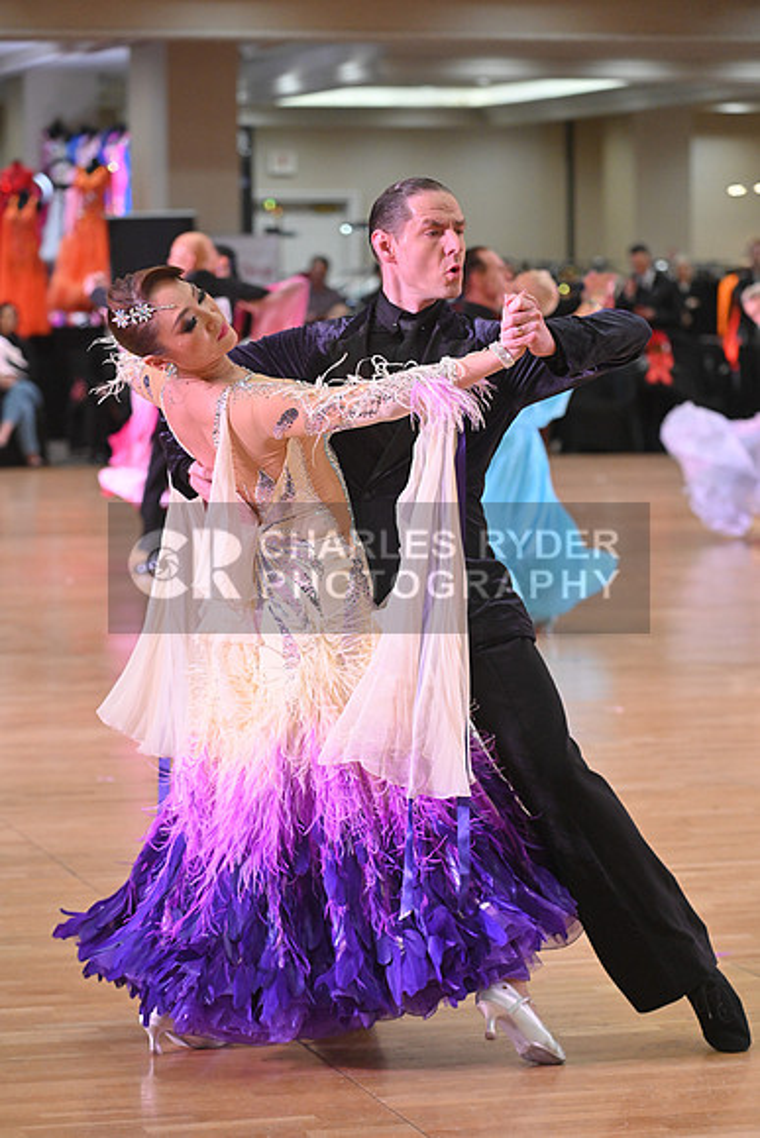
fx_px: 3797
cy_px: 569
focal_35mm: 120
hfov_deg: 11.4
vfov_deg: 17.1
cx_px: 380
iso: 3200
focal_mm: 120
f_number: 5
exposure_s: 1/400
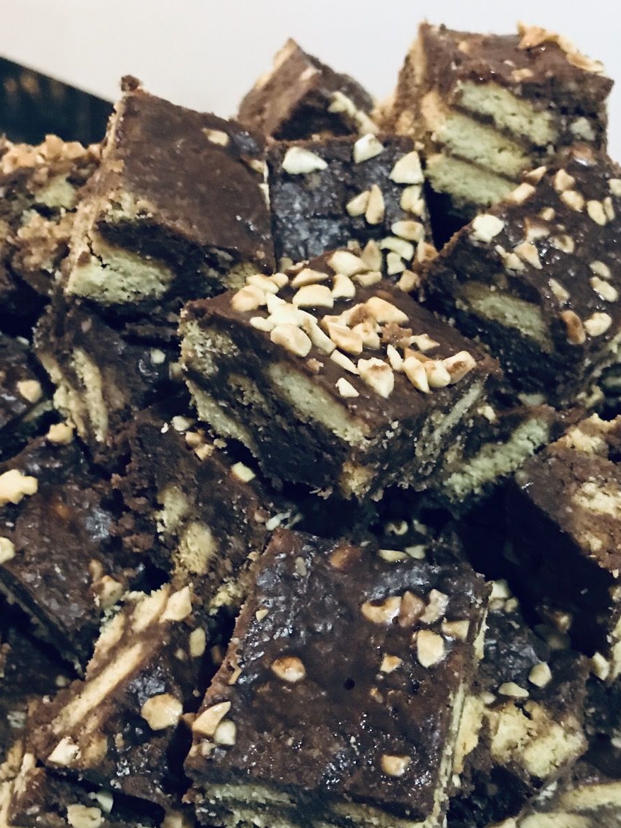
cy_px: 493
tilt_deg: -44.3
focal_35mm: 49
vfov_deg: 38.8
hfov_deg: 29.6
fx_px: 1172
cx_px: 358
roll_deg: -10.1
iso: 100
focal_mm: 3.99
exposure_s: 1/4
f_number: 1.8
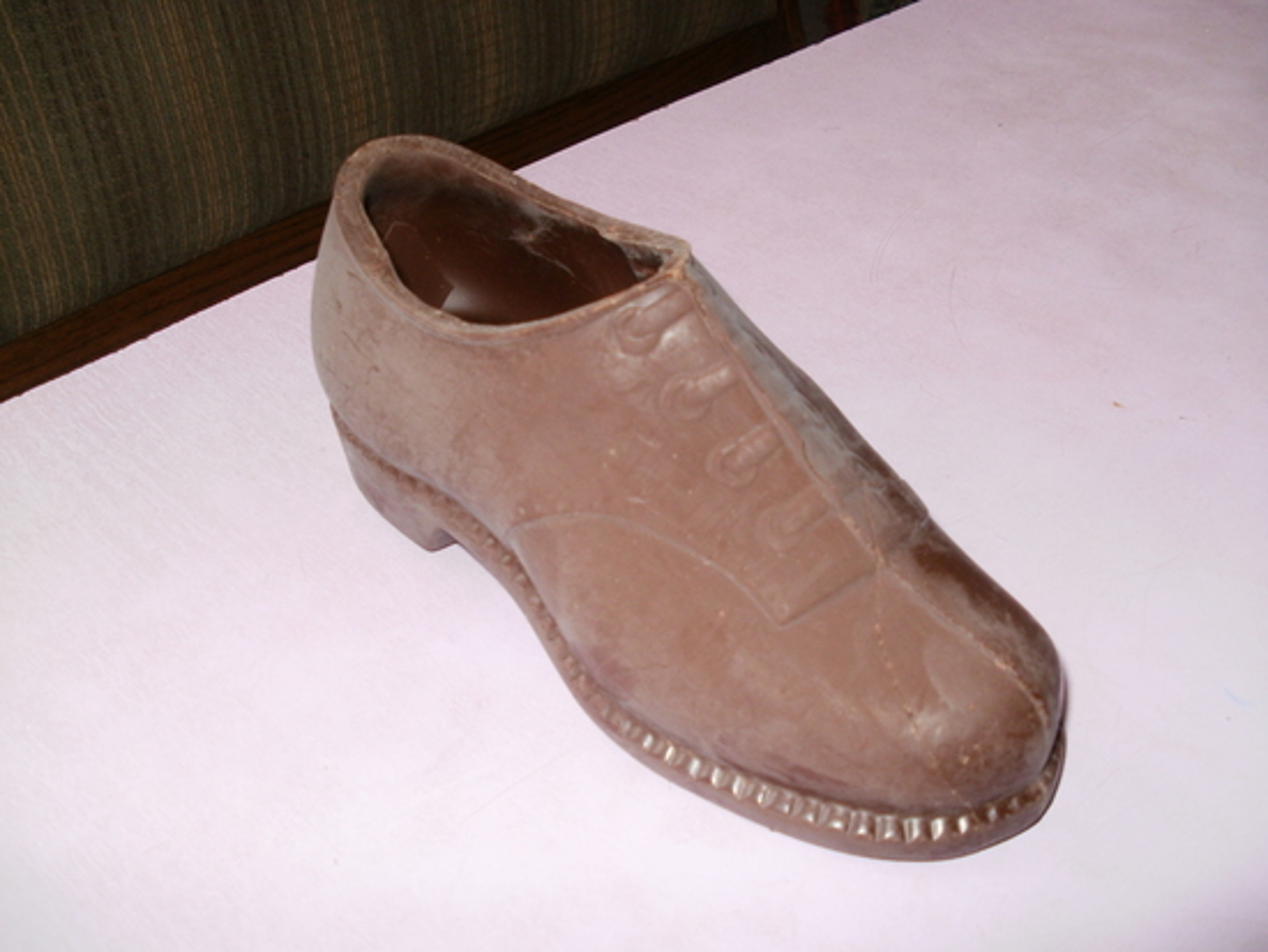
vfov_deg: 39.7
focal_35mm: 36
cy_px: 476
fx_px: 1319
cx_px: 634
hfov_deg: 51.3
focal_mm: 6.3
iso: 125
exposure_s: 1/30
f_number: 3.5
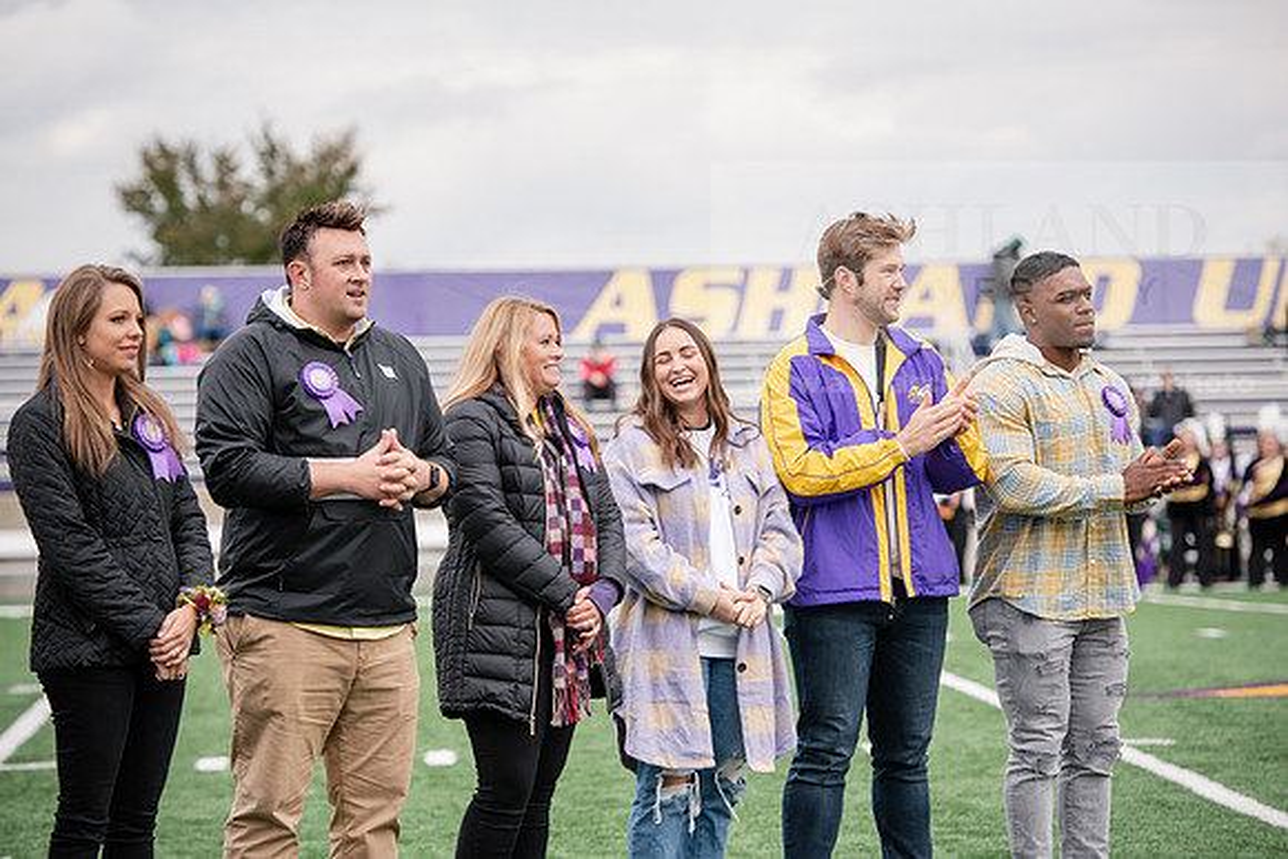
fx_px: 4831
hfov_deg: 15.2
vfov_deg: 10.2
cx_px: 644
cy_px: 430
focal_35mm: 135
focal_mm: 135
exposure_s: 1/1000
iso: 400
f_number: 4
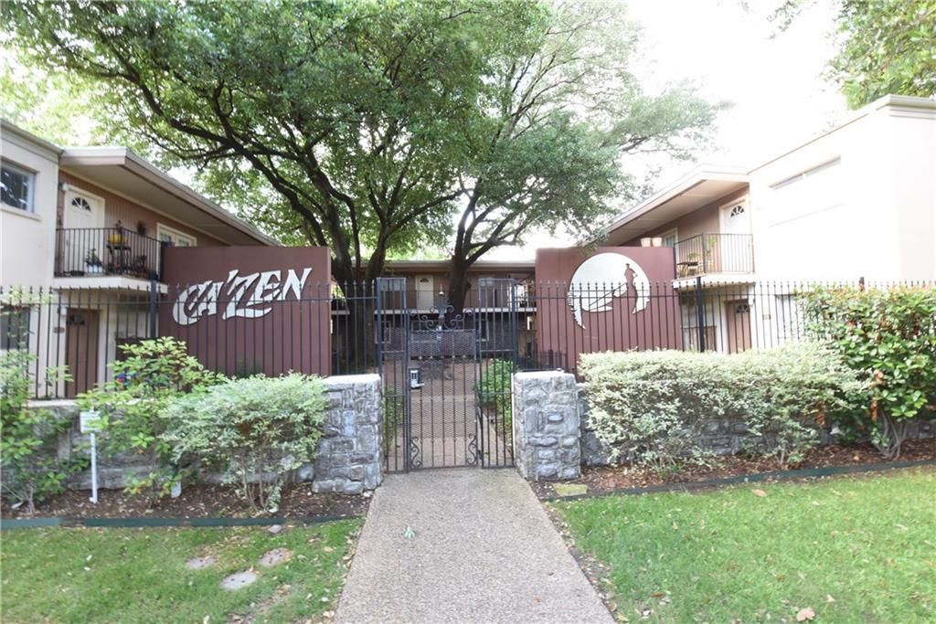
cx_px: 468
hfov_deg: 104.2
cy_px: 312
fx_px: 364
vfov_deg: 81.2
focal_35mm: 14
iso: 1250
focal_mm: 14
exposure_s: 1/10
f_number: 20
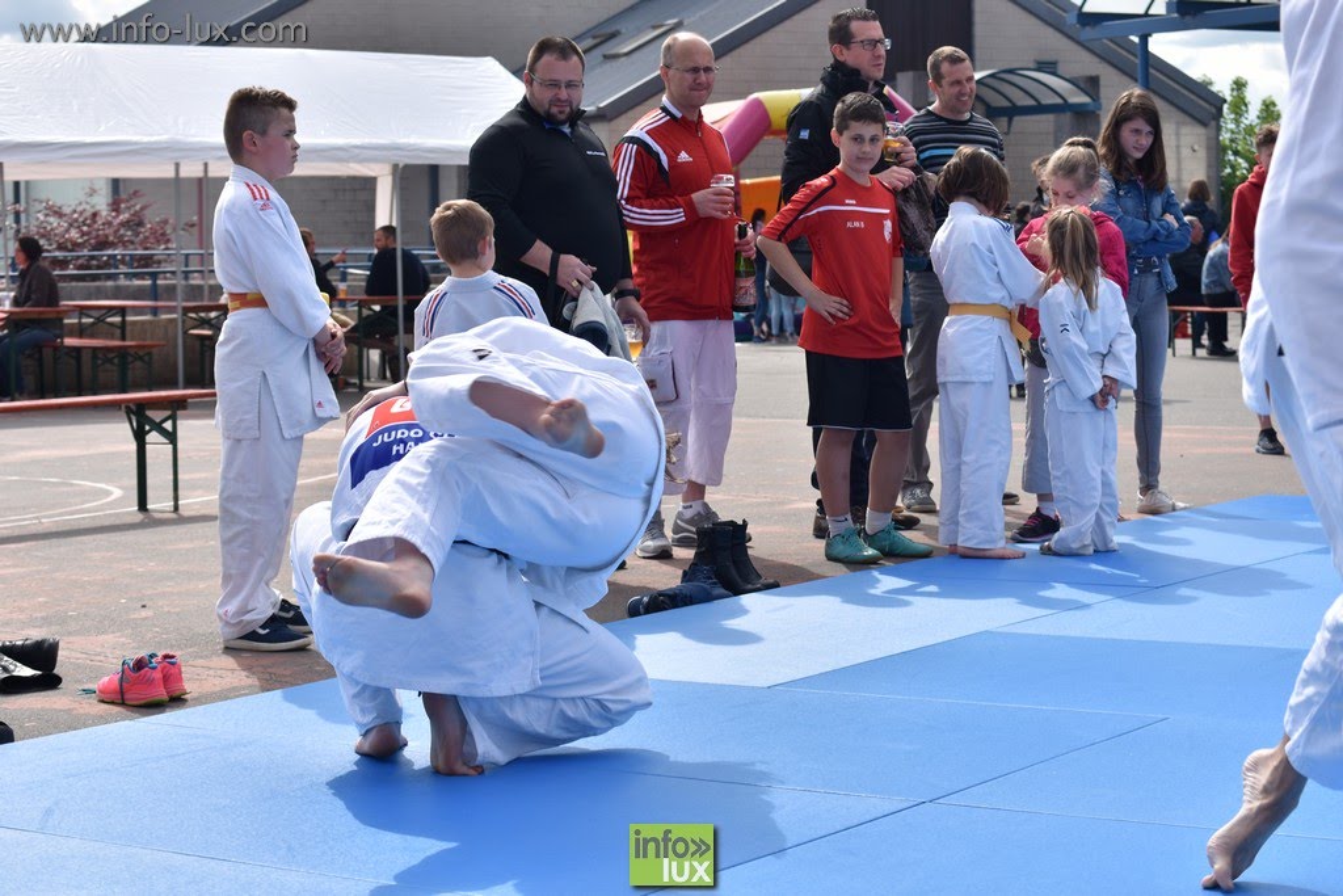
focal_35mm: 75
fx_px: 2798
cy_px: 448
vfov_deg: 18.2
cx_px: 672
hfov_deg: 27.0
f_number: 5.6
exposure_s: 1/500
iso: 100
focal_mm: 50
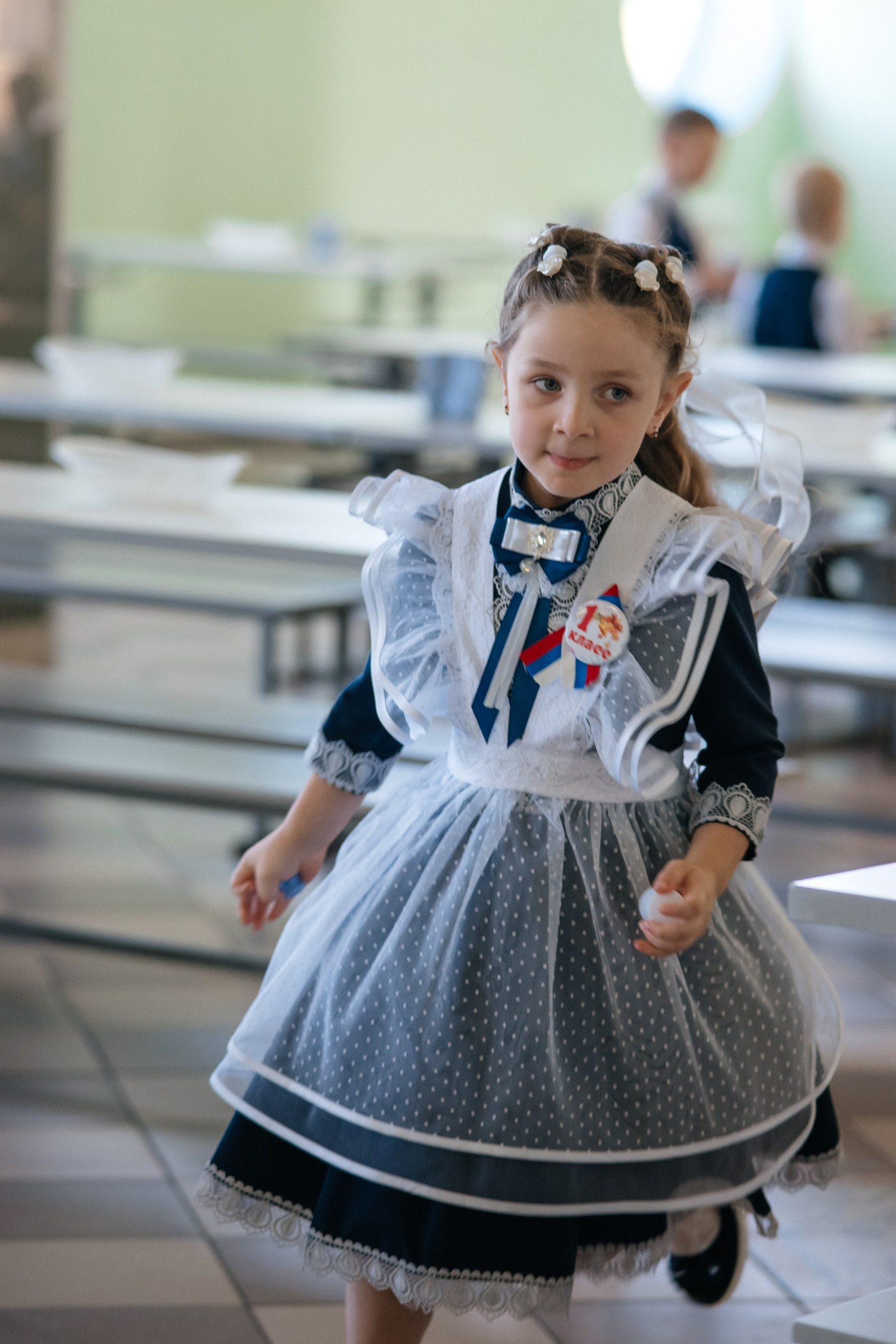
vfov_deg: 15.6
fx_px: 4891
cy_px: 651
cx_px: 480
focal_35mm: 131
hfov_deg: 10.5
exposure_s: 1/250
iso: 640
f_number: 2.2
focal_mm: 85
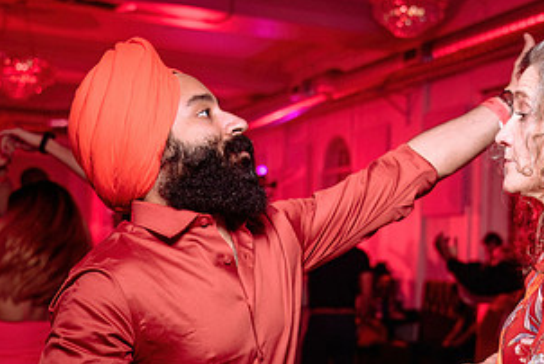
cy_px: 251
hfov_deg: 29.6
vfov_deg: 20.0
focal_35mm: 68
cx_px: 325
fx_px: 1029
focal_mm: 30
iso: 800
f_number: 2.8
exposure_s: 1/40
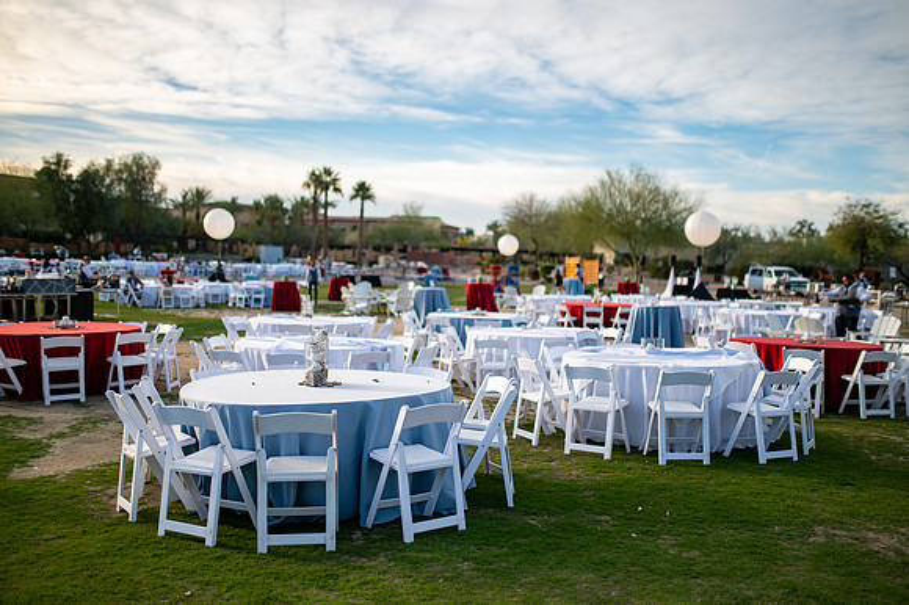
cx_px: 454
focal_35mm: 35
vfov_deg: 37.8
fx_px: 883
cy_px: 302
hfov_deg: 54.5
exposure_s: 1/2000
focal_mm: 35
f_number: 1.4
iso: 100
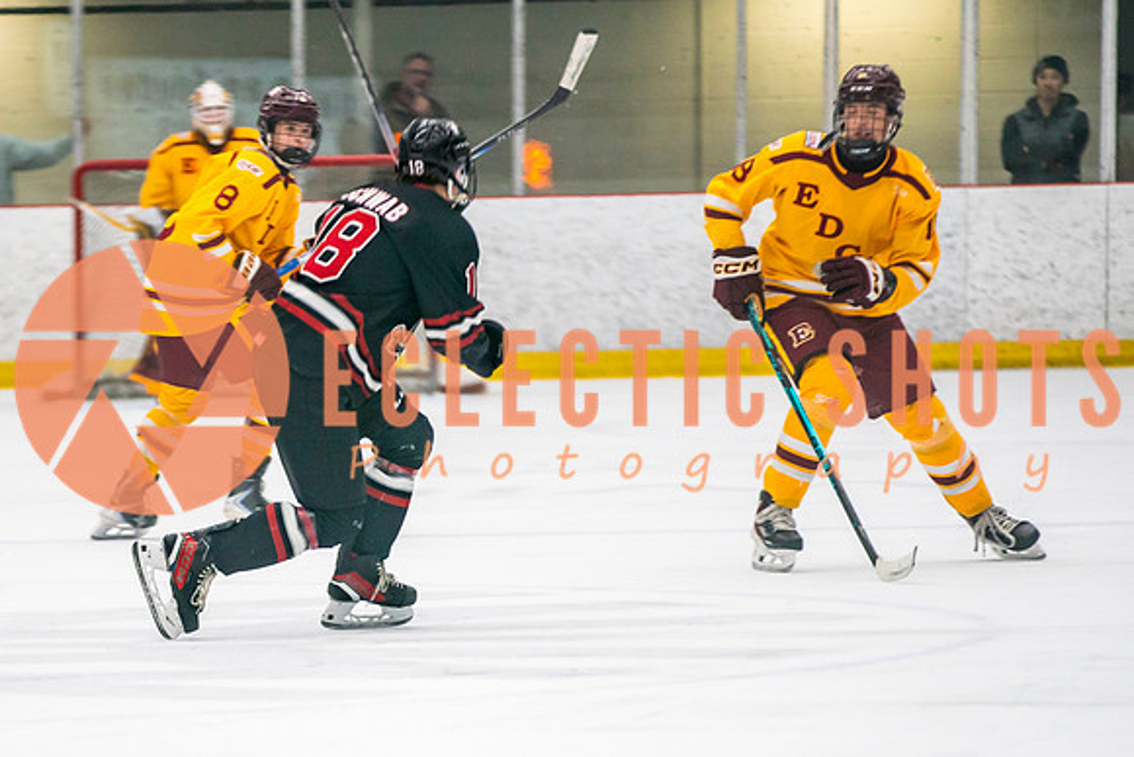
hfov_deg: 5.8
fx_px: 11252
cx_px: 321
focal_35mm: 357
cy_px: 644
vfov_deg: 3.8
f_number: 2.8
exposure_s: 1/640
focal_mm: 200
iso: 800
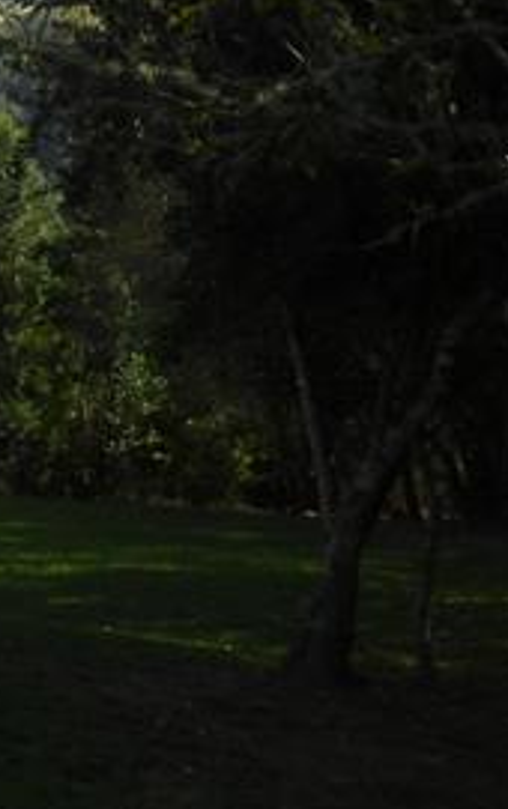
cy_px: 149
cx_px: -669
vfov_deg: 26.9
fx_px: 1657
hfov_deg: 13.4
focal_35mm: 75
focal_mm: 4.3
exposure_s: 1/1000
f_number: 2.8
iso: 100
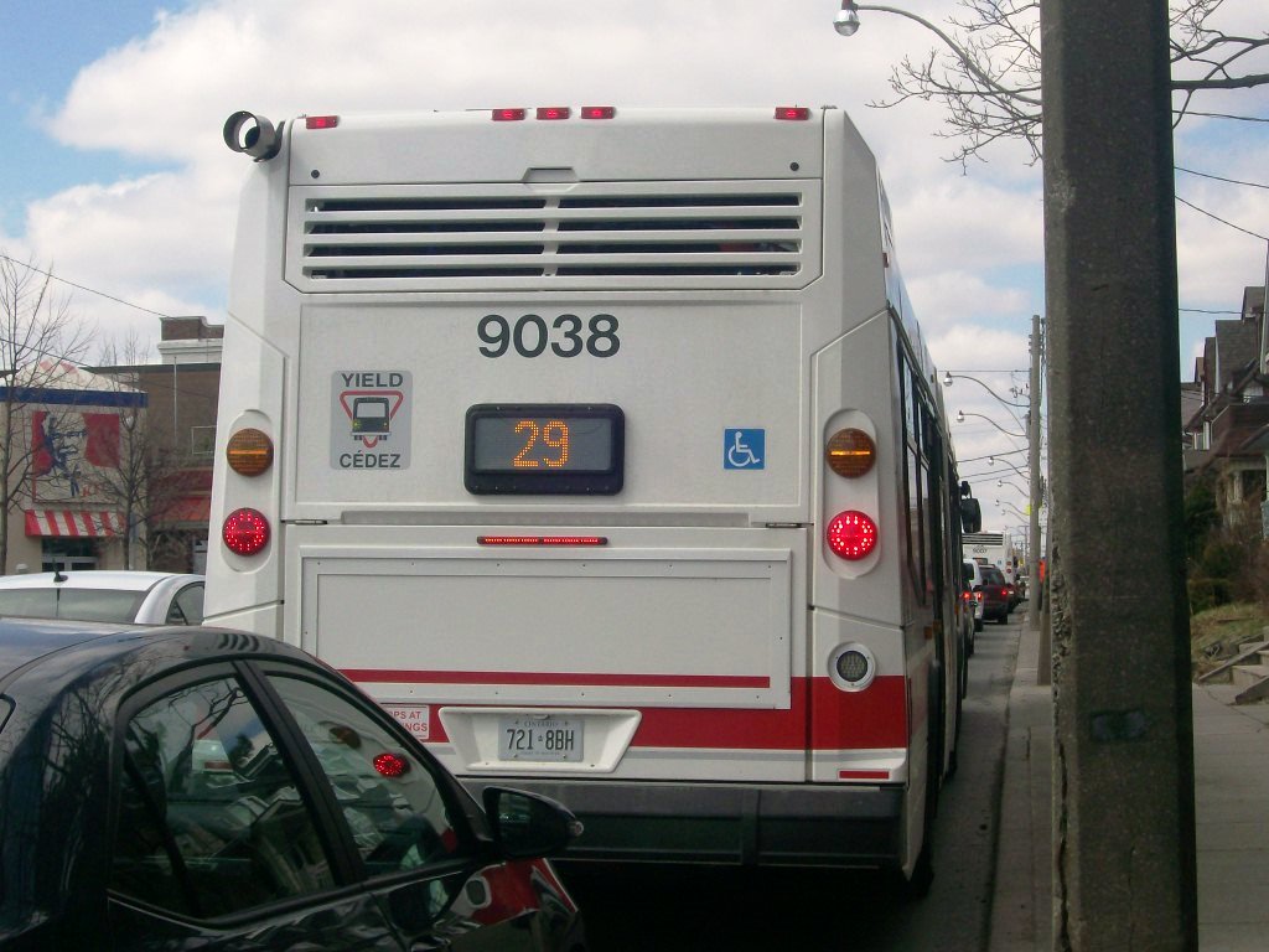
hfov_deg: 27.8
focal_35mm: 70
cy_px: 476
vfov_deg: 21.0
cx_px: 634
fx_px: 2566
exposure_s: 1/383
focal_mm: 11.6
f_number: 6.7
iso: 80
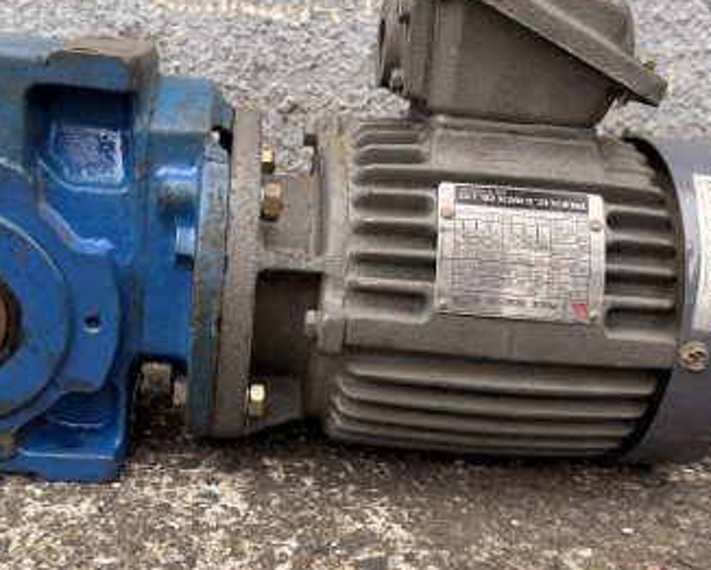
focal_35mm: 46
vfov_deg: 32.8
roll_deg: -1.9
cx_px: 325
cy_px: 286
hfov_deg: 40.3
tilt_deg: -16.2
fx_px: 968
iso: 80
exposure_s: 1/780
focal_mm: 6.76
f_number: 1.78
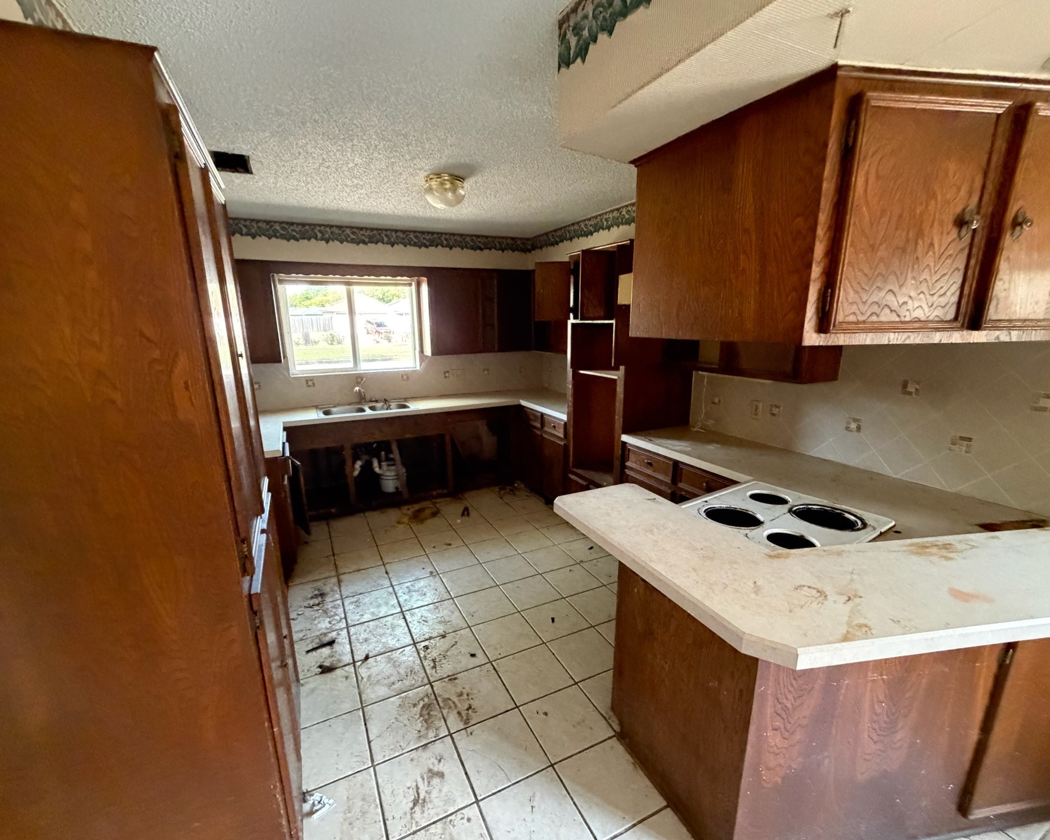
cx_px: 522
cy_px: 429
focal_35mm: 15
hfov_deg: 96.8
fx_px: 466
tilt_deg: -10.6
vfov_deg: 84.0
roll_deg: +1.1
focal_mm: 2.22
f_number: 2.2
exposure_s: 1/60
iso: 800
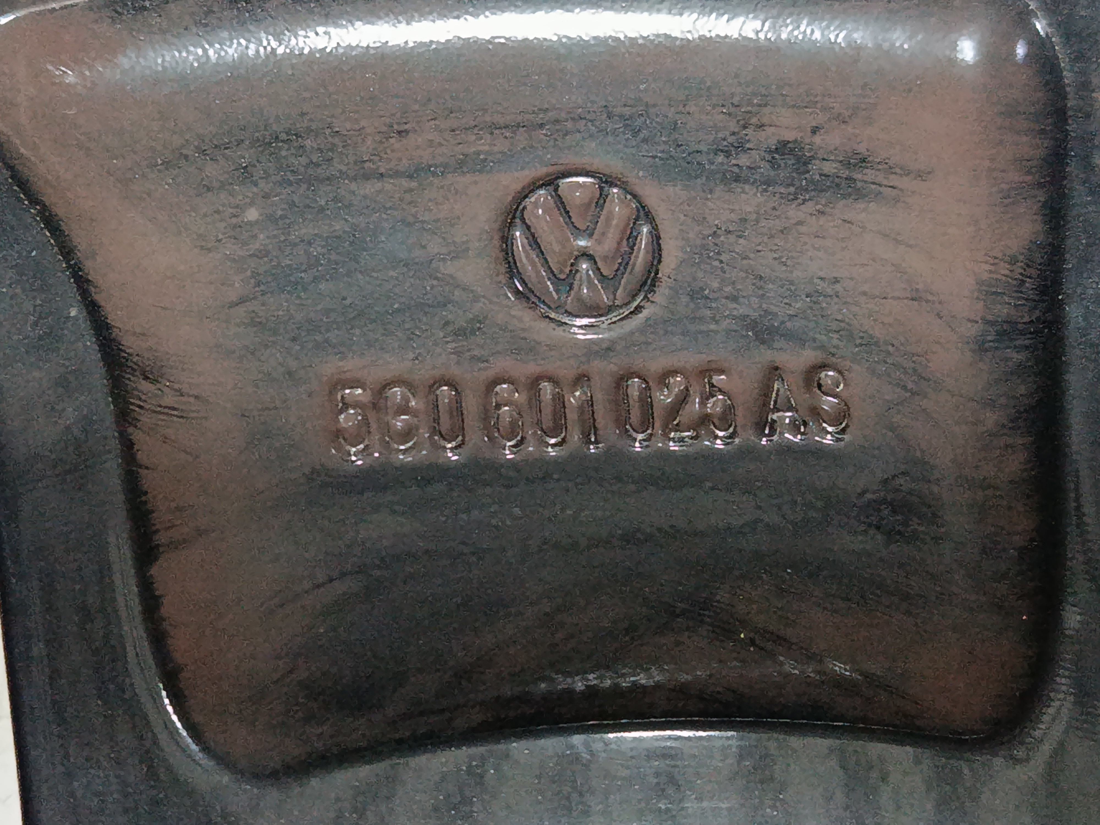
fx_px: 2161
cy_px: 412
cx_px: 550
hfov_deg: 28.6
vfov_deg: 21.6
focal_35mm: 68
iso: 3046
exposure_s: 1/25
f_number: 1.7
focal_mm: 5.24
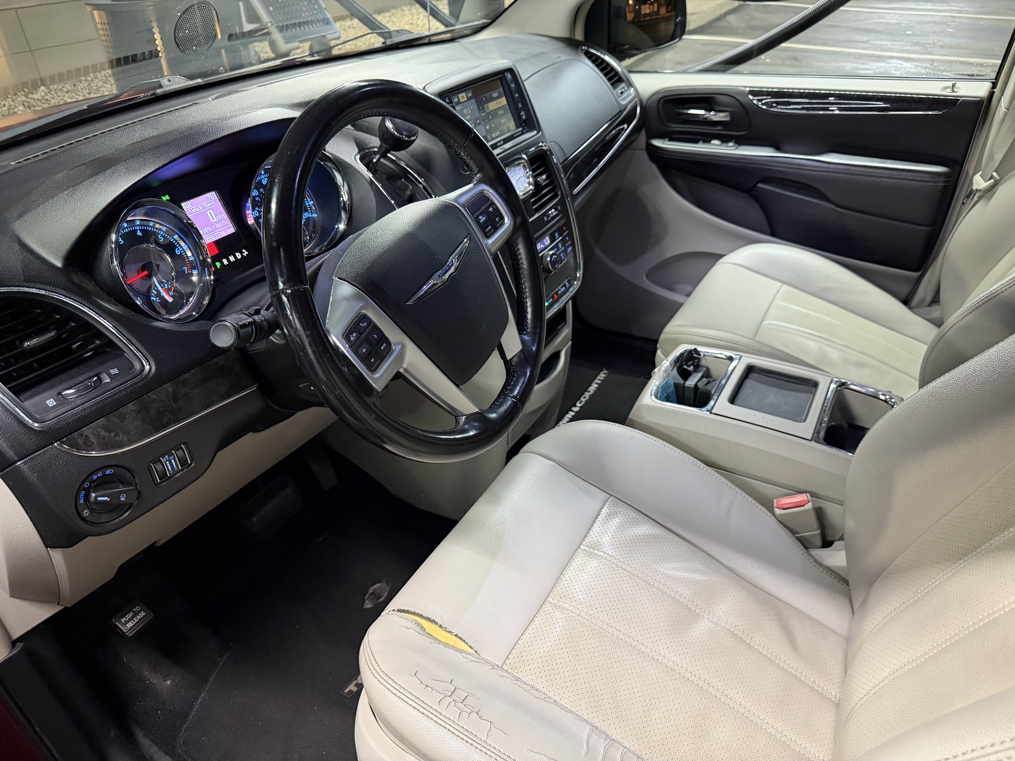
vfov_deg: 56.8
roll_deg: +2.2
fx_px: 704
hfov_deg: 71.6
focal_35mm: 24
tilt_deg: -33.1
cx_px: 508
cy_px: 380
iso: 640
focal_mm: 6.76
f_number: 1.78
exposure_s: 1/60
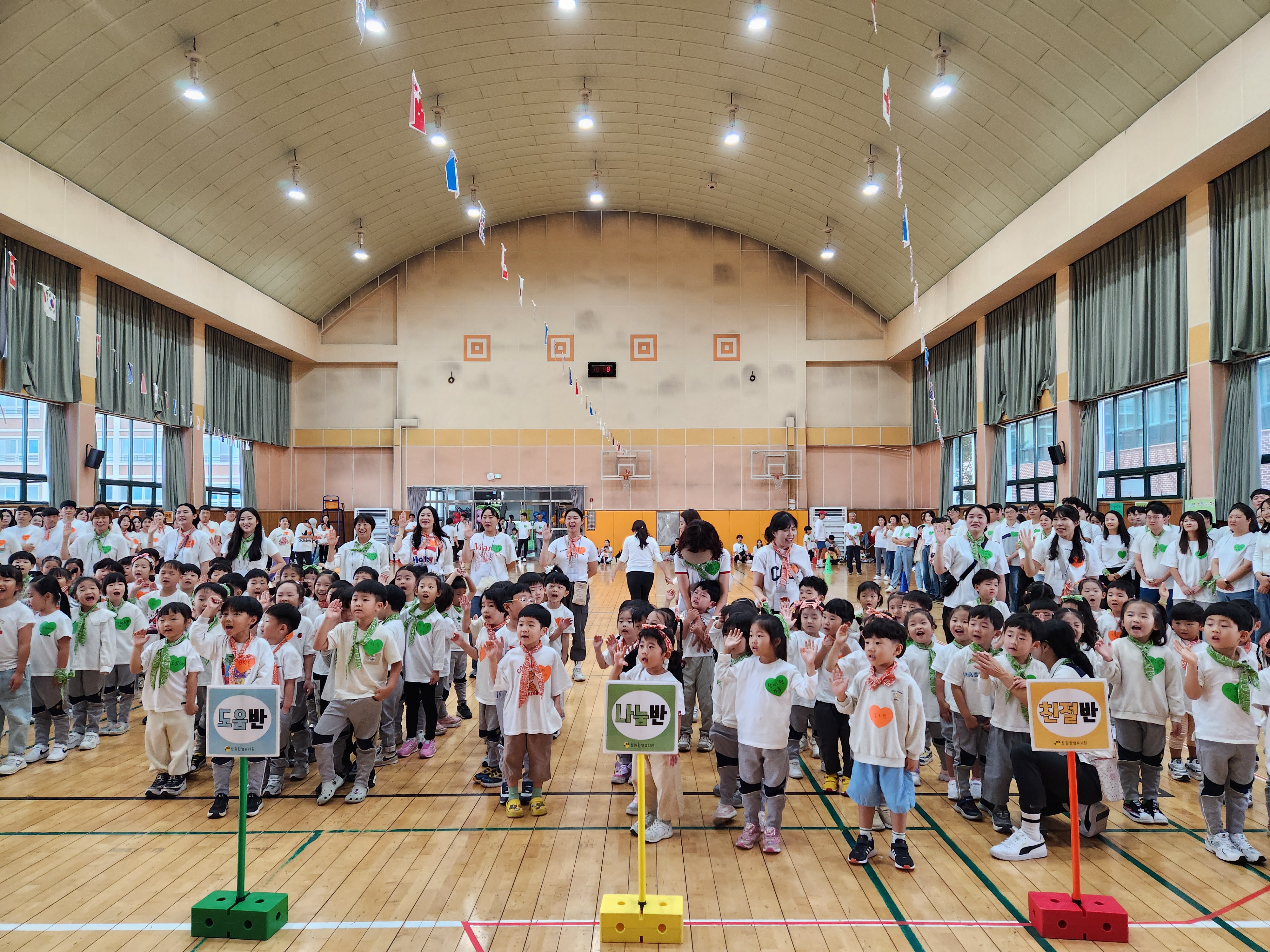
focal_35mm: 23
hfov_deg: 73.9
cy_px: 476
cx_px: 635
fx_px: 844
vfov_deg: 58.9
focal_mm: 5.4
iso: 200
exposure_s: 1/180
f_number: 1.8
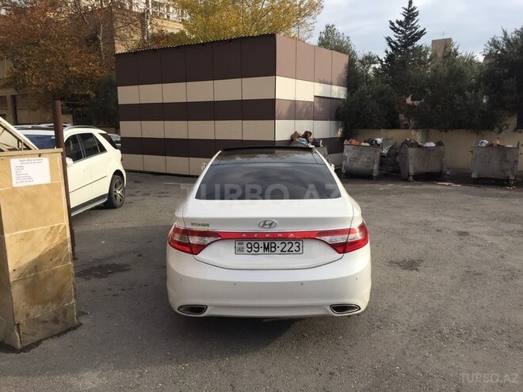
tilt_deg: -9.7
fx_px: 438
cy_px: 196
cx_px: 262
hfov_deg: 61.7
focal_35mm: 29
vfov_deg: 48.2
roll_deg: +0.1
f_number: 2.2
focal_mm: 4.15
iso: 32
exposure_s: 1/989
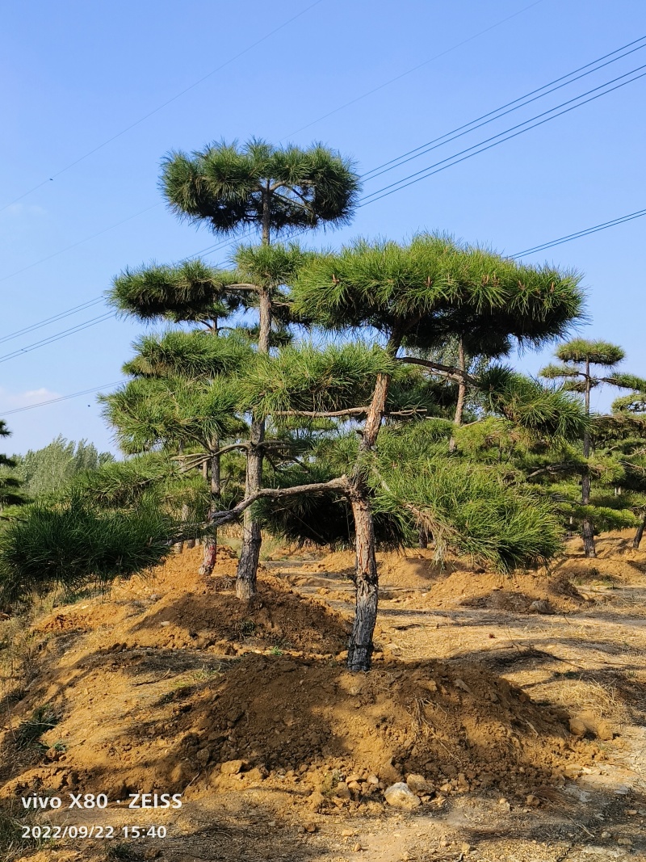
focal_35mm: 43
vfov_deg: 43.9
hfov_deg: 33.6
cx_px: 323
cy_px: 431
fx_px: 1070
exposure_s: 1/646
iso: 100
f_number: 1.75
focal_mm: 5.5
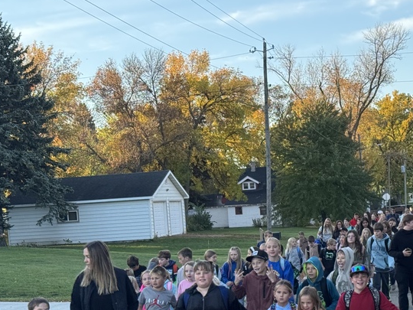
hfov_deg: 21.4
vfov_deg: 16.0
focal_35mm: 91
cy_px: 279
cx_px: 310
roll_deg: +2.4
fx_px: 1086
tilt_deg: -0.9
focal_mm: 6.76
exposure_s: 1/454
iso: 64
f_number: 1.78
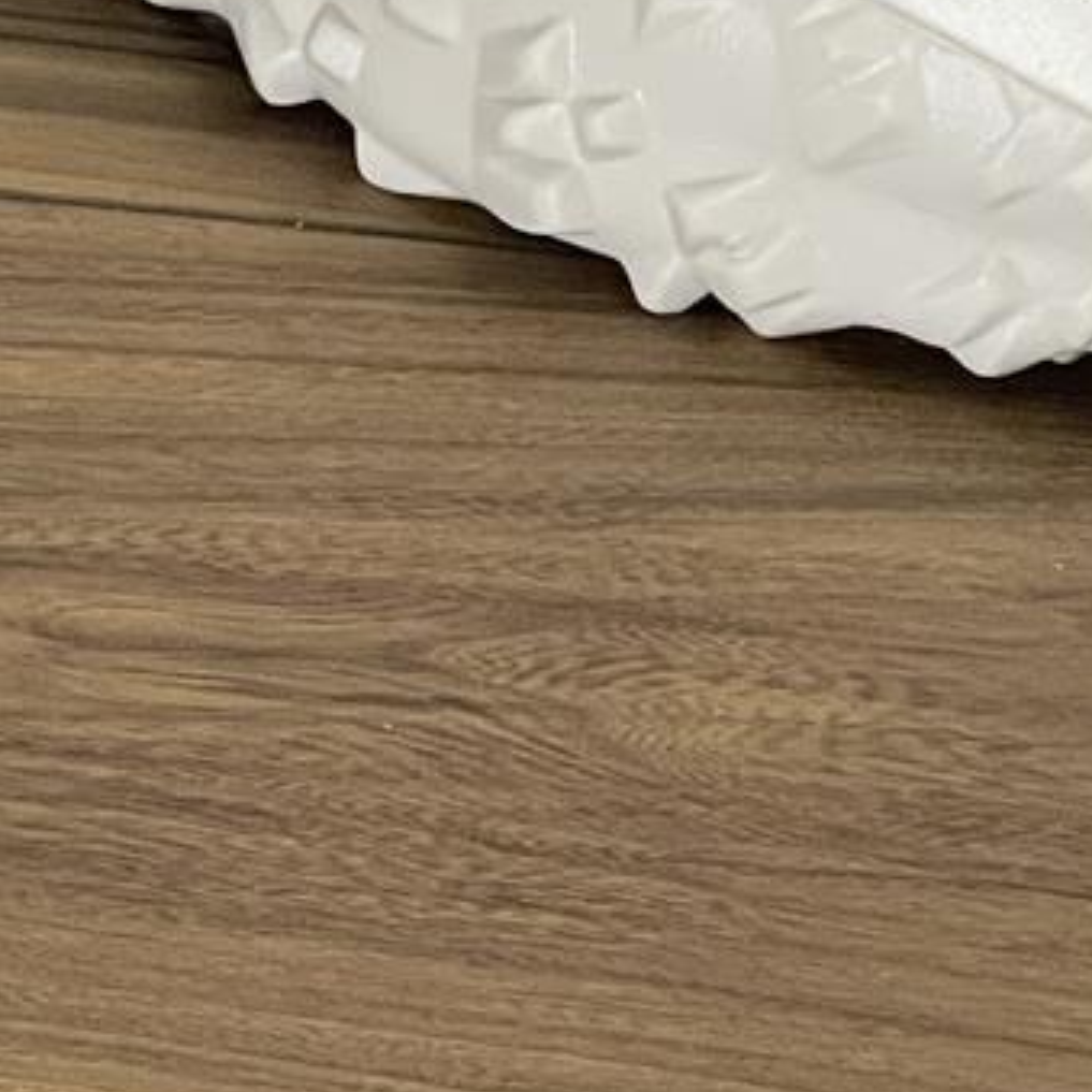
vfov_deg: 6.4
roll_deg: -10.4
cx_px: 486
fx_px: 9529
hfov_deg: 6.6
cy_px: -976
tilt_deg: -19.9
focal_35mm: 267
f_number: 2.2
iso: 500
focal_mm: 7.5
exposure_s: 1/53
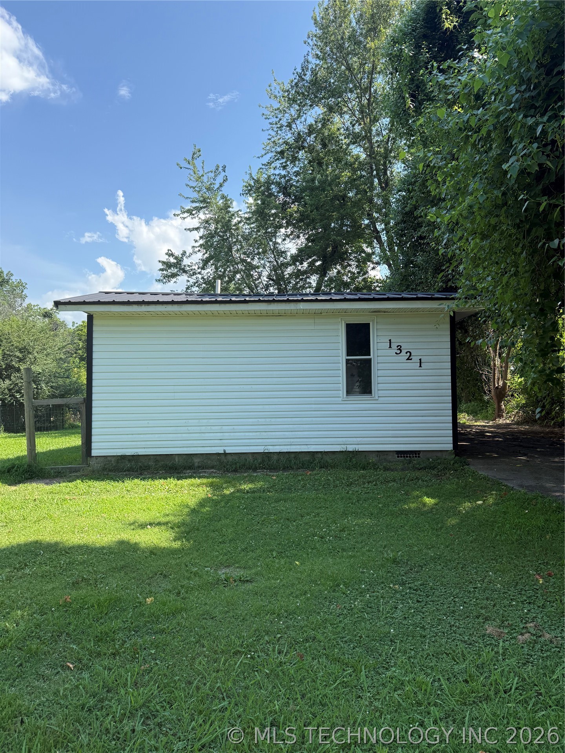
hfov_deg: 56.8
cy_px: 376
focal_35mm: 24
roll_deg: +0.6
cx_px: 282
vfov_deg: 71.6
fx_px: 522
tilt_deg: +2.0
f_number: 1.78
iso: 100
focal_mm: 6.76
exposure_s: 1/2169
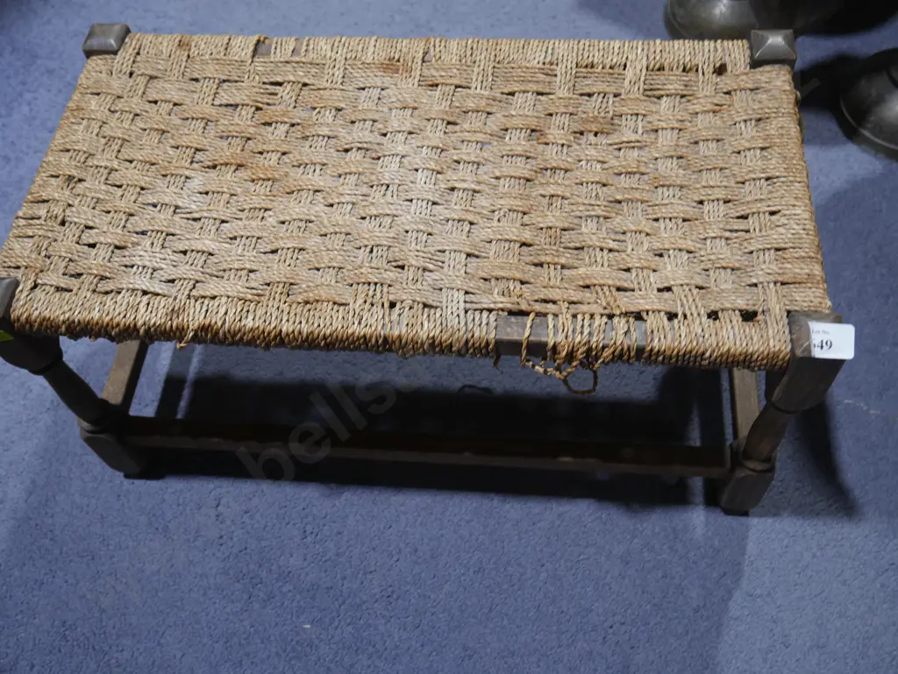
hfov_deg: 53.9
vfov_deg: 41.8
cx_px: 449
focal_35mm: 34
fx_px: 882
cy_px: 337
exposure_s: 1/60
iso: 320
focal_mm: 17
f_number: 4
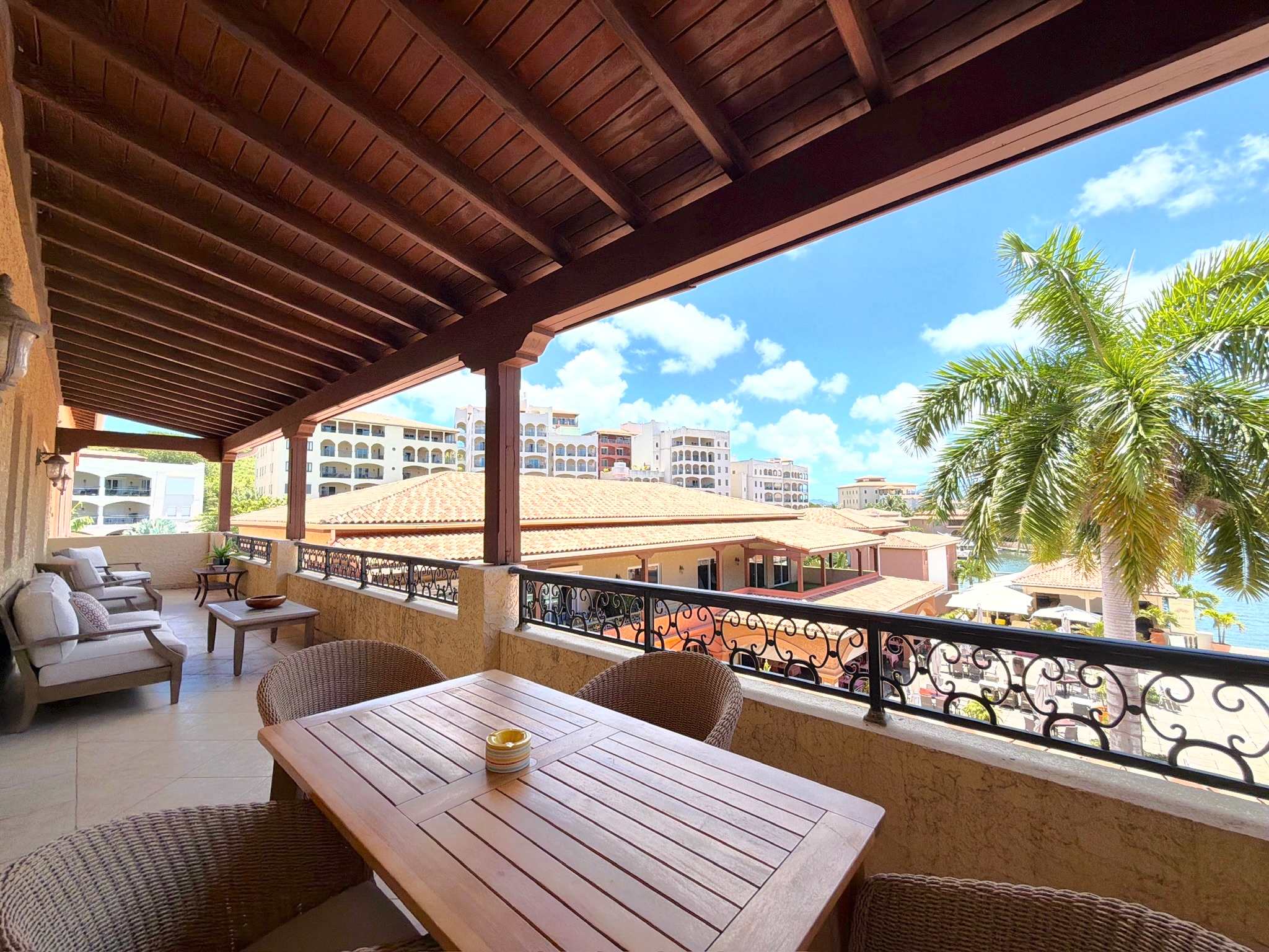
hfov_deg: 102.1
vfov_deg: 85.7
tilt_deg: +3.4
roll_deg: +0.5
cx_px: 634
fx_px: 513
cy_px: 476
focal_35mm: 14
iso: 32
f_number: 2.2
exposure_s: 1/770
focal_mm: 2.22
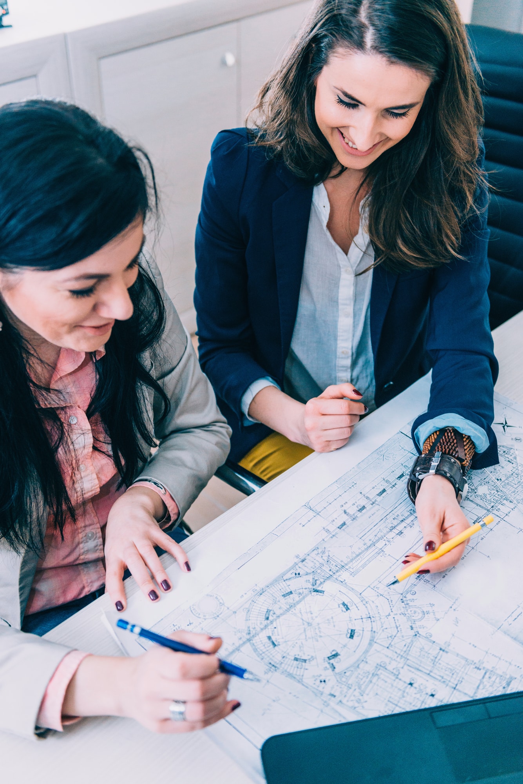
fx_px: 914
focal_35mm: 42
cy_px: 392
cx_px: 262
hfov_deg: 31.9
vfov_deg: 46.4
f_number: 3.2
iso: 800
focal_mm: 42
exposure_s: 1/125
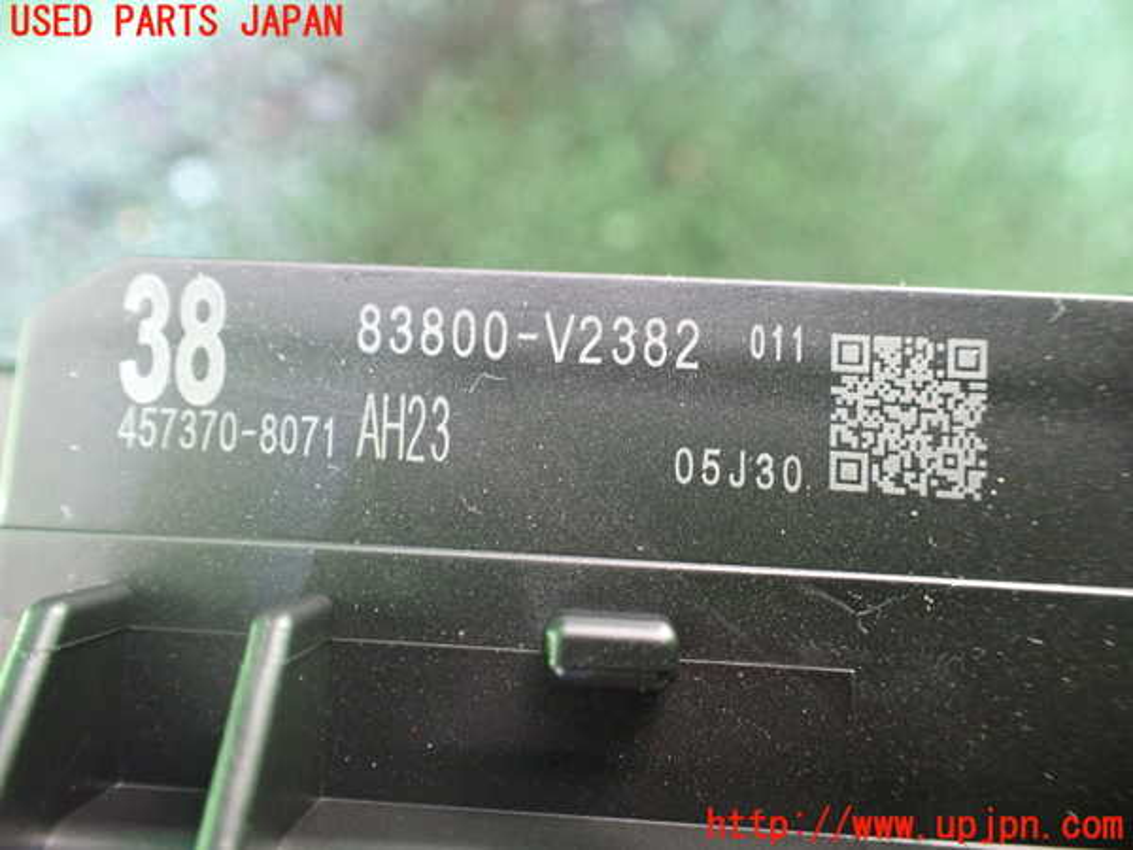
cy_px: 425
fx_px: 982
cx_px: 566
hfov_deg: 60.0
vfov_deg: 46.8
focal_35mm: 30
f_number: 2.3
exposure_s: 1/40
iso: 800
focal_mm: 5.4
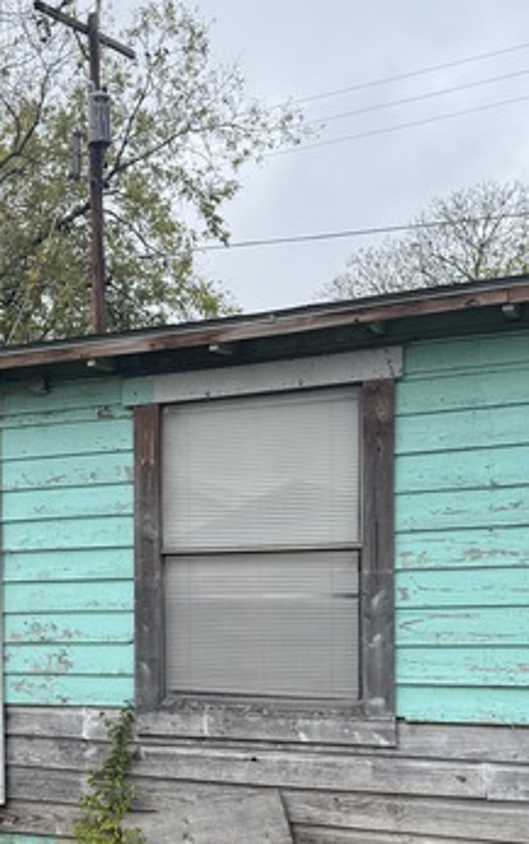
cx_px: 115
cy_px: 629
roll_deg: +1.4
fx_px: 1081
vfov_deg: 41.4
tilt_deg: -1.5
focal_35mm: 47
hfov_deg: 27.0
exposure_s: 1/1727
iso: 80
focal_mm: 6.76
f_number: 1.78
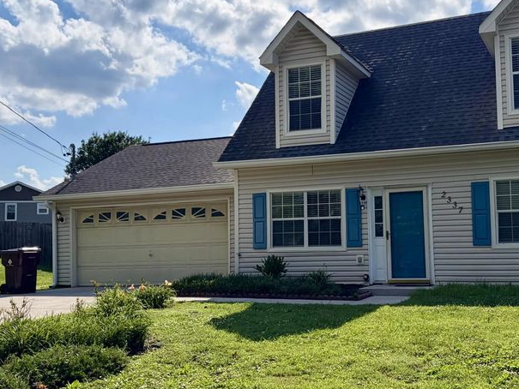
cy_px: 202
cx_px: 322
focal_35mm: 44
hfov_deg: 42.6
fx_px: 660
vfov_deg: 32.9
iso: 64
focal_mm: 5.96
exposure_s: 1/7813
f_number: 1.6
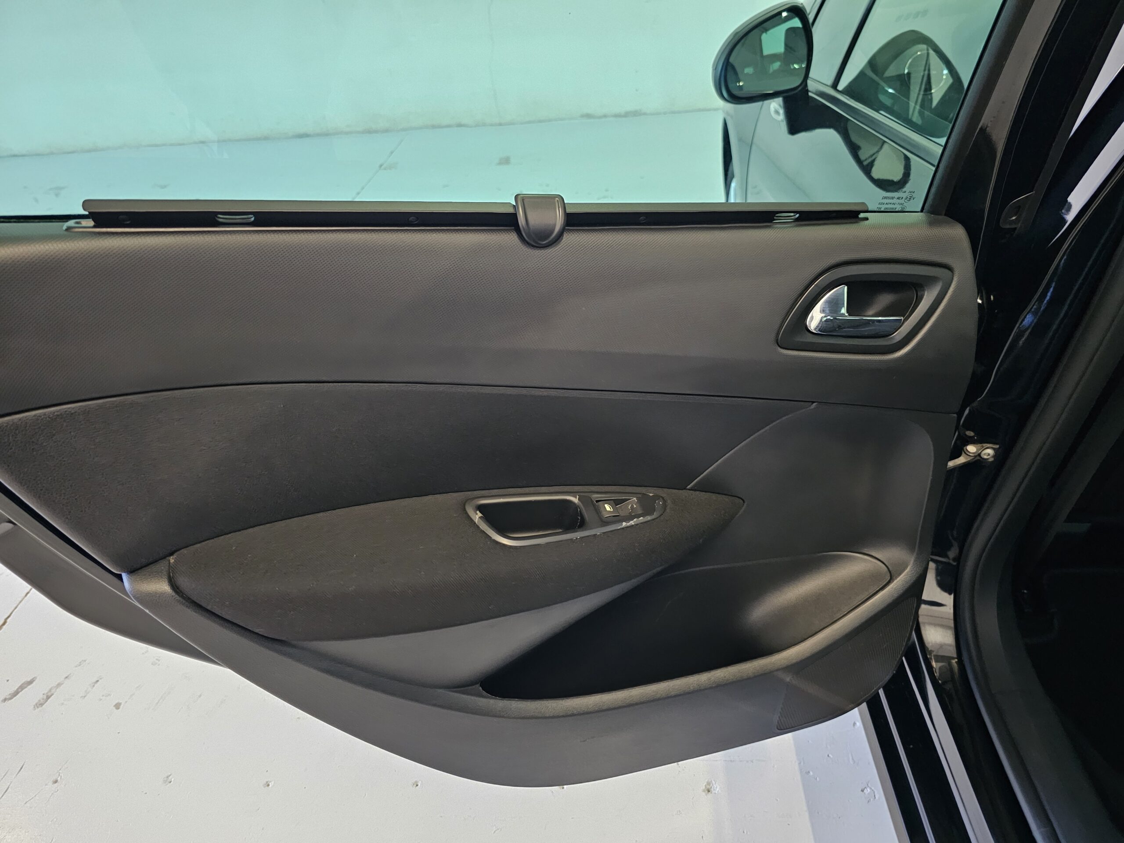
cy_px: 422
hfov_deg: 73.9
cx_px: 562
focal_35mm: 23
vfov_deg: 58.9
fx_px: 747
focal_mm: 6.3
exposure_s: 1/25
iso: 1000
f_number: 1.7
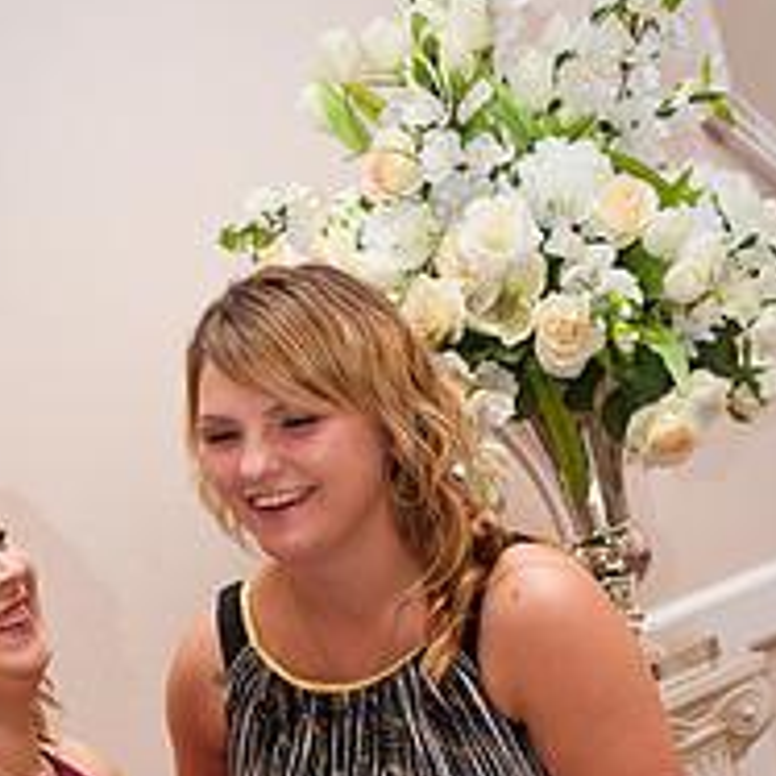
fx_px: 2333
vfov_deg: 18.1
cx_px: 284
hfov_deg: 18.8
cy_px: 884
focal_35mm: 92
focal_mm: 45
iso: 3200
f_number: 5.6
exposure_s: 1/160
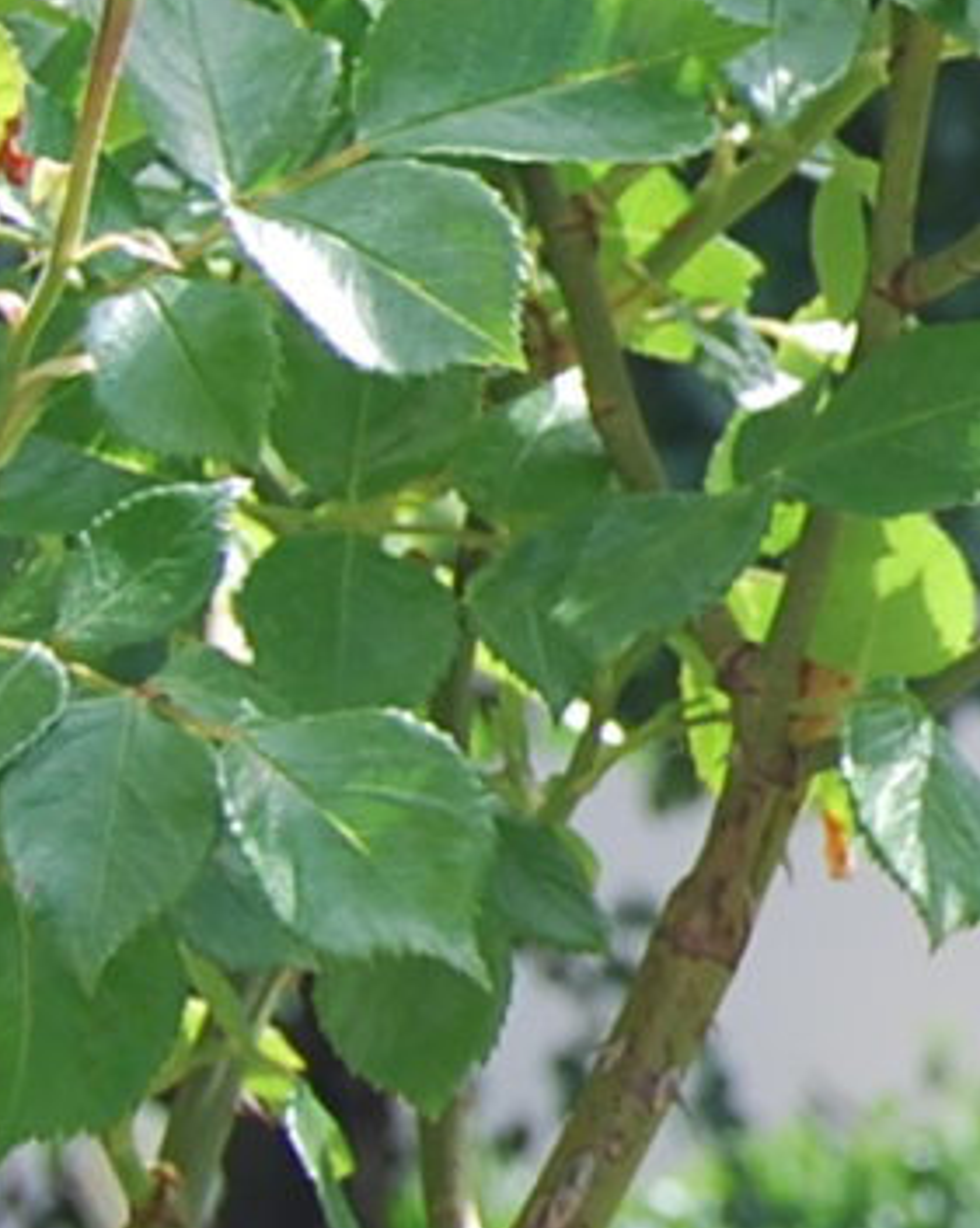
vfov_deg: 7.2
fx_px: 9693
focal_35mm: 267
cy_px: -129
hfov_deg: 5.3
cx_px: 3271
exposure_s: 1/160
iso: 100
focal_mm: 26
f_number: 6.3
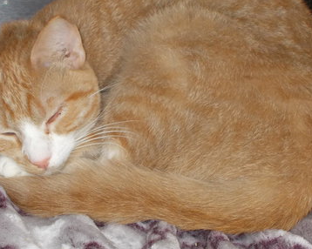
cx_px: 134
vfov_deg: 17.1
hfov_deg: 21.3
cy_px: 121
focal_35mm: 90
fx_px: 831
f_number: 5.3
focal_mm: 11.8
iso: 200
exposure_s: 1/60
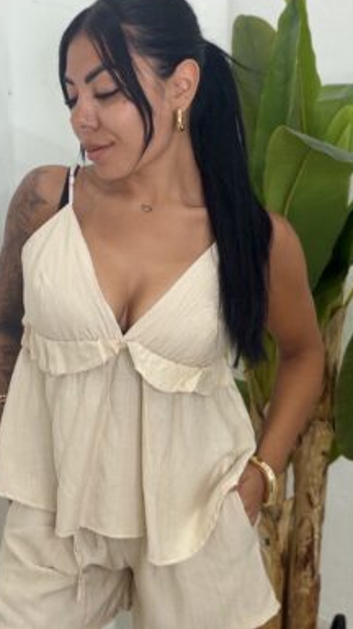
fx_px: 567
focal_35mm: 34
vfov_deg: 58.0
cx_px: 123
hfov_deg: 34.3
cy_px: 304
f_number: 1.9
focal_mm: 2.71
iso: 50
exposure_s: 1/74
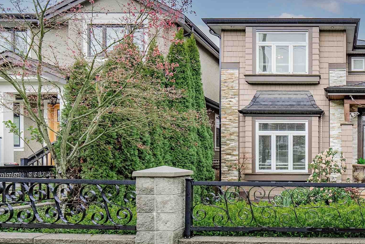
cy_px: 167
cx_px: 332
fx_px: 284
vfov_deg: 45.6
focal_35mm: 28
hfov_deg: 56.0
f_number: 8
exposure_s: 1/40
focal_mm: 14
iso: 400
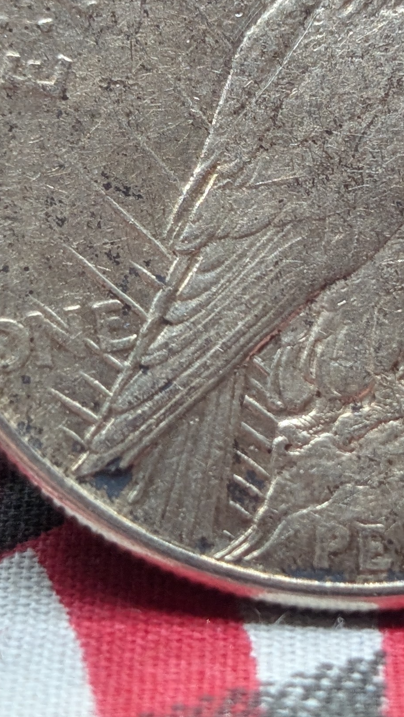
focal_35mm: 134
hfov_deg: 9.0
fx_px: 2551
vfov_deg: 16.0
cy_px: 201
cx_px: 304
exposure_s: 1/75.4
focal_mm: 6.9
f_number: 1.68
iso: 49
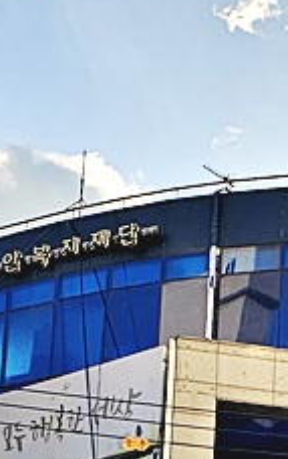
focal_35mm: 139
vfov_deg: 14.0
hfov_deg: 9.3
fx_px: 1741
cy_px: 701
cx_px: 374
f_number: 1.7
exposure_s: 1/719
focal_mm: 6.3
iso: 20
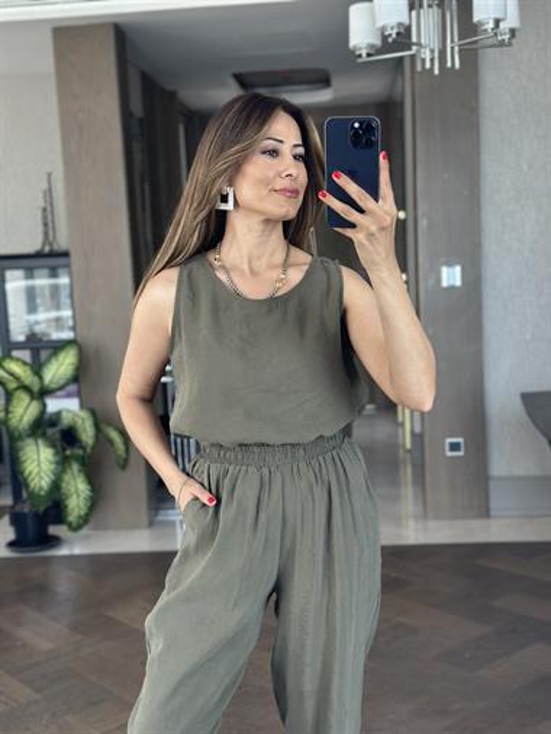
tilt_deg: -16.9
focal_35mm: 48
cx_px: 276
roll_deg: +3.9
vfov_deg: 39.6
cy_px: 367
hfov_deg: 30.3
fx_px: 1018
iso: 125
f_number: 1.78
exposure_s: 1/121
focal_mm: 6.86
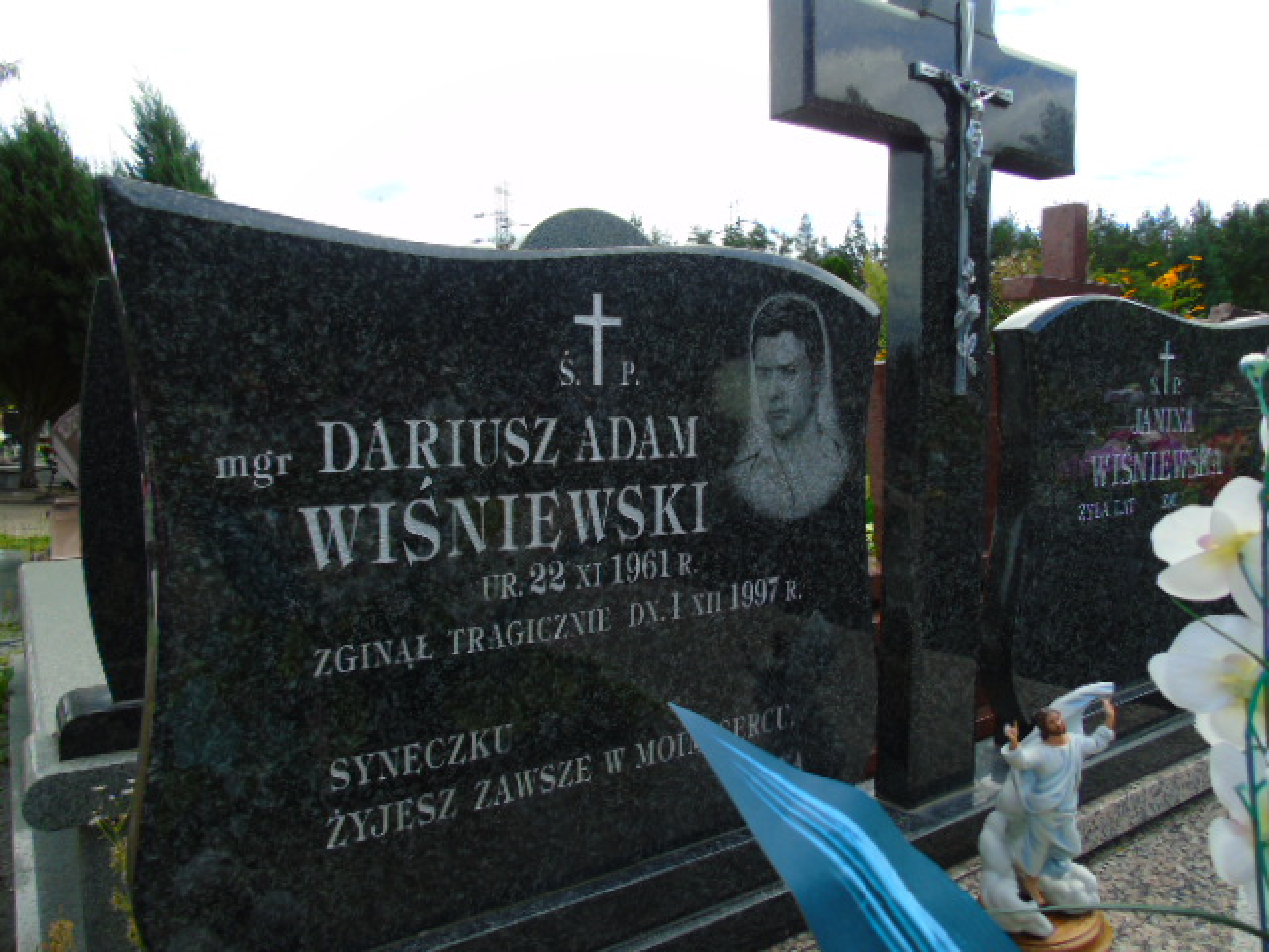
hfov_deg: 69.4
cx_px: 634
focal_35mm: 25
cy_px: 476
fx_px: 916
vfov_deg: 54.9
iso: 80
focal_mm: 4.4
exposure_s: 1/500
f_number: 3.4
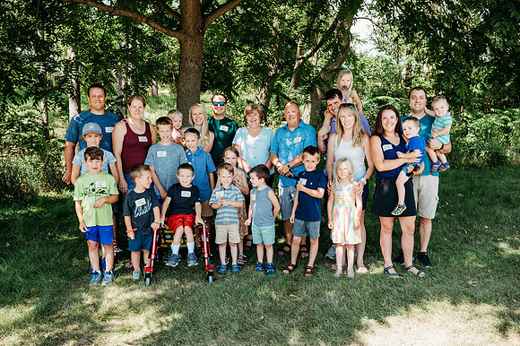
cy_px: 190
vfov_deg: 39.5
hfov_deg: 56.7
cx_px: 285
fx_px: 481
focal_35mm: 33
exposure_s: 1/200
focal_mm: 29.5
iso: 200
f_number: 4.5
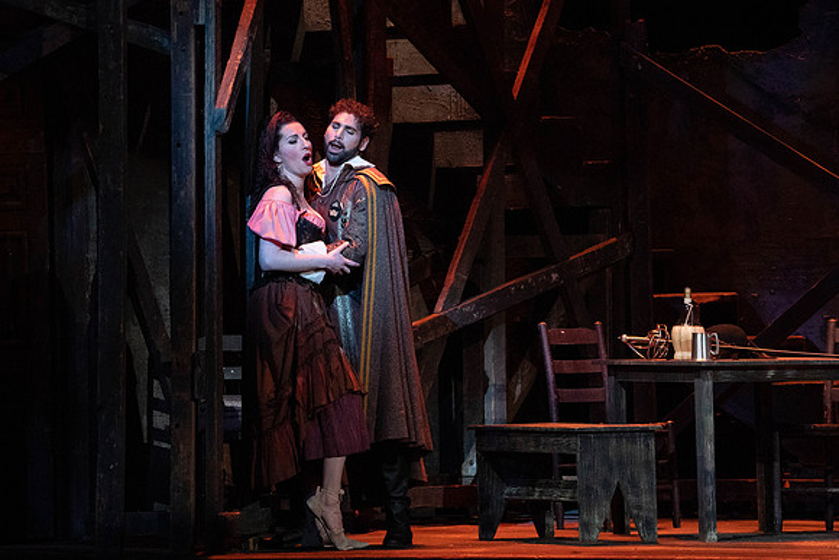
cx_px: 376
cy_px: 208
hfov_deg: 8.2
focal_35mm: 252
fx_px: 5874
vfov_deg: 5.5
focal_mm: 200
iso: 6400
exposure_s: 1/250
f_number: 7.1
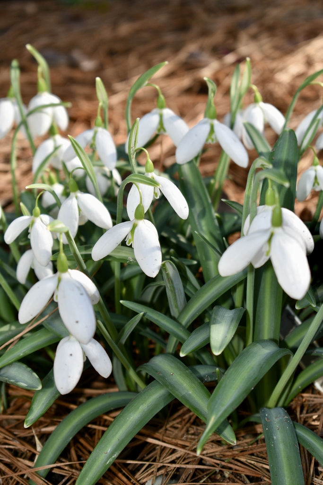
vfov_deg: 24.6
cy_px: 242
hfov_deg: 16.6
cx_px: 162
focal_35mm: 82
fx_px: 1110
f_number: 5.6
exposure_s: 1/125
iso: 220
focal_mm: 55
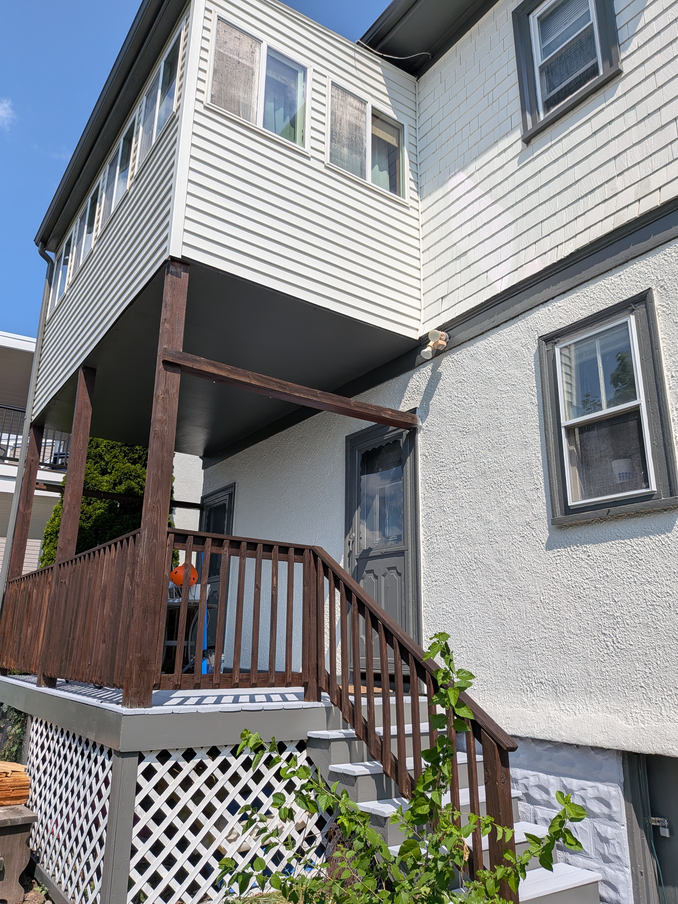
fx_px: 627
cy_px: 452
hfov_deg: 56.8
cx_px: 339
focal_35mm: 24
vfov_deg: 71.6
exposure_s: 1/2381
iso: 28
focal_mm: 4.53
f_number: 1.7
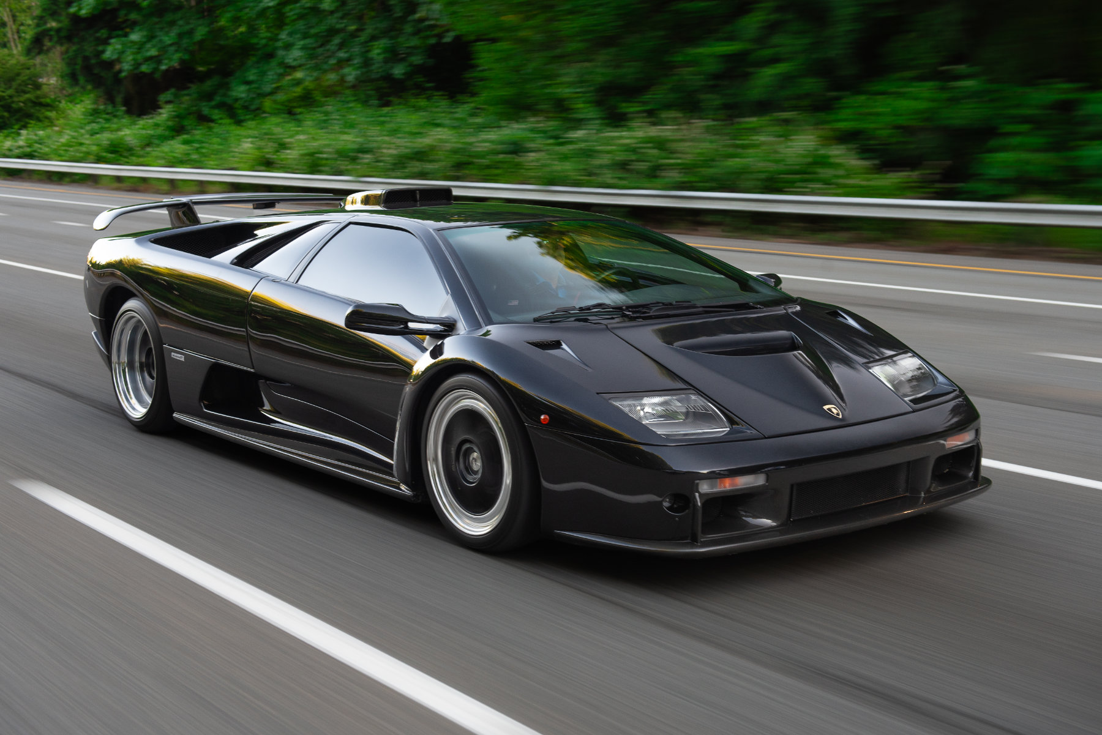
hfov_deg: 41.1
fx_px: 1470
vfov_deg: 28.1
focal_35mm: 48
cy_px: 368
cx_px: 551
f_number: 6.3
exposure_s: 1/40
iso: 200
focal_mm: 48
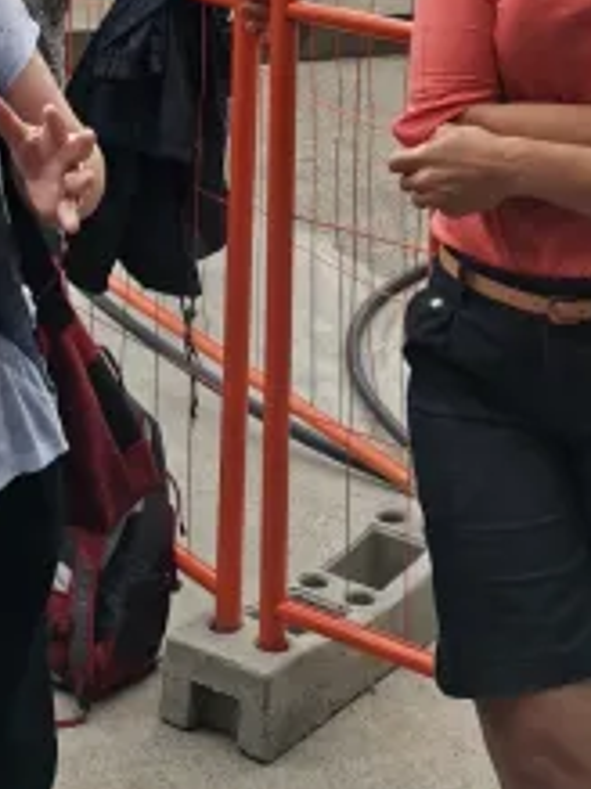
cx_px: 130
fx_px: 2165
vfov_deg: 19.8
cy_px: -79
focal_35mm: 95
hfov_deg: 15.5
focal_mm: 4.75
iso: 50
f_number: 1.8
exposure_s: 1/694
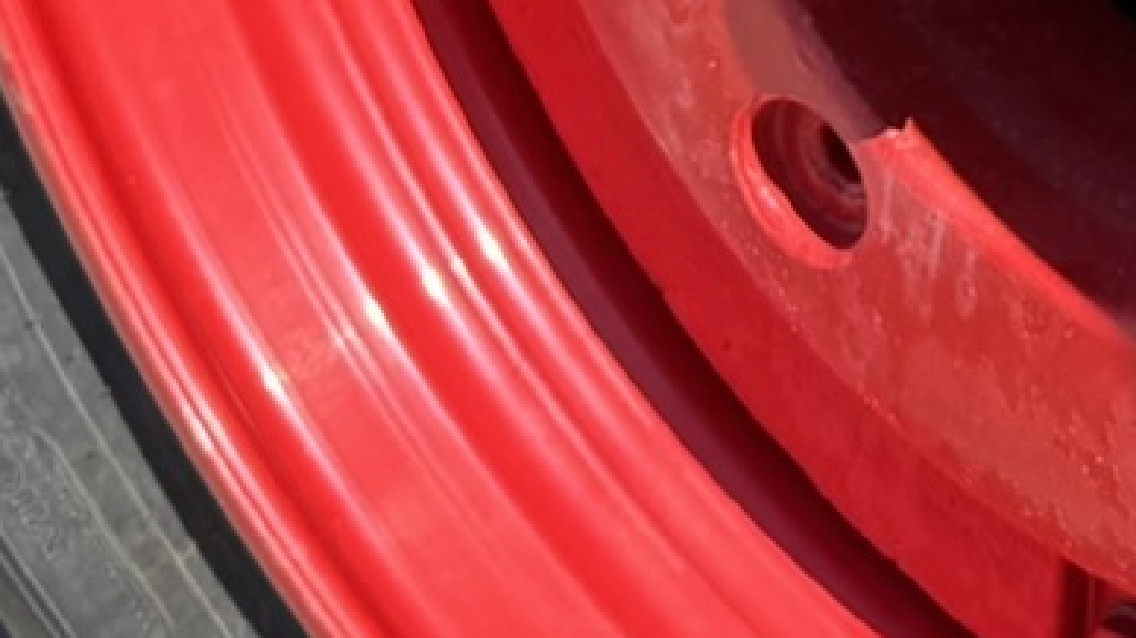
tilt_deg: -20.3
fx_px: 4156
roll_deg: +0.2
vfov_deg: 8.2
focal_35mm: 138
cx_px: 1798
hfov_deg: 14.3
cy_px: -752
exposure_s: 1/1151
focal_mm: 6.76
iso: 80
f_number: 1.78
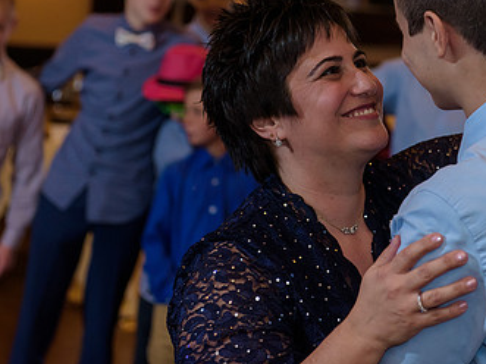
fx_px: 1656
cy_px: 92
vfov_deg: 12.5
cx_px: 344
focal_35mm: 118
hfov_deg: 16.6
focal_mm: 70
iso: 1250
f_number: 3.2
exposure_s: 1/125
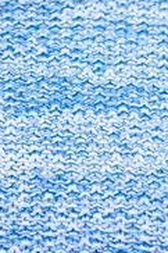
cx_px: 35
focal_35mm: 415
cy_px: -89
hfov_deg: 3.3
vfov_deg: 4.9
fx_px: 2910
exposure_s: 1/200
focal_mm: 118
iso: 500
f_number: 2.8
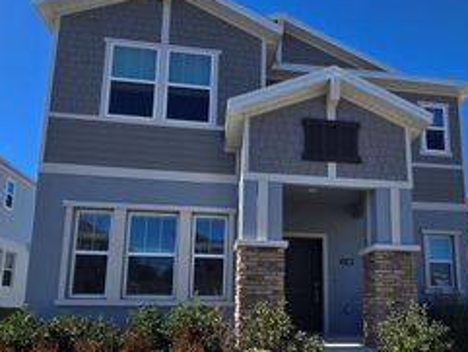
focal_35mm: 27
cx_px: 282
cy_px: 244
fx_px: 365
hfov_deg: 64.7
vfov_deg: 50.2
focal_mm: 2.2
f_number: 2.2
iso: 50
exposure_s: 1/2586
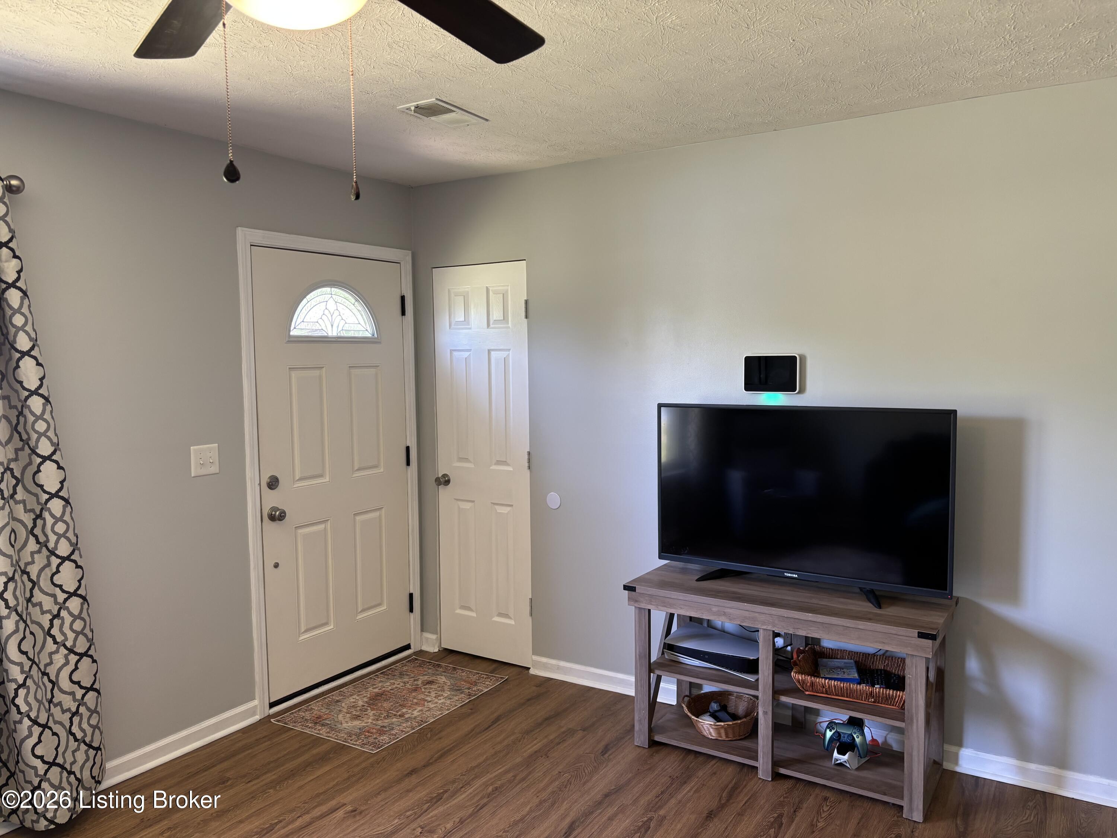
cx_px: 558
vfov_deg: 53.1
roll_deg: +0.8
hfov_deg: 67.3
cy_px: 419
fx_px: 839
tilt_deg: -4.1
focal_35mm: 26
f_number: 1.6
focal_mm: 5.96
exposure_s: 1/42
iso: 125
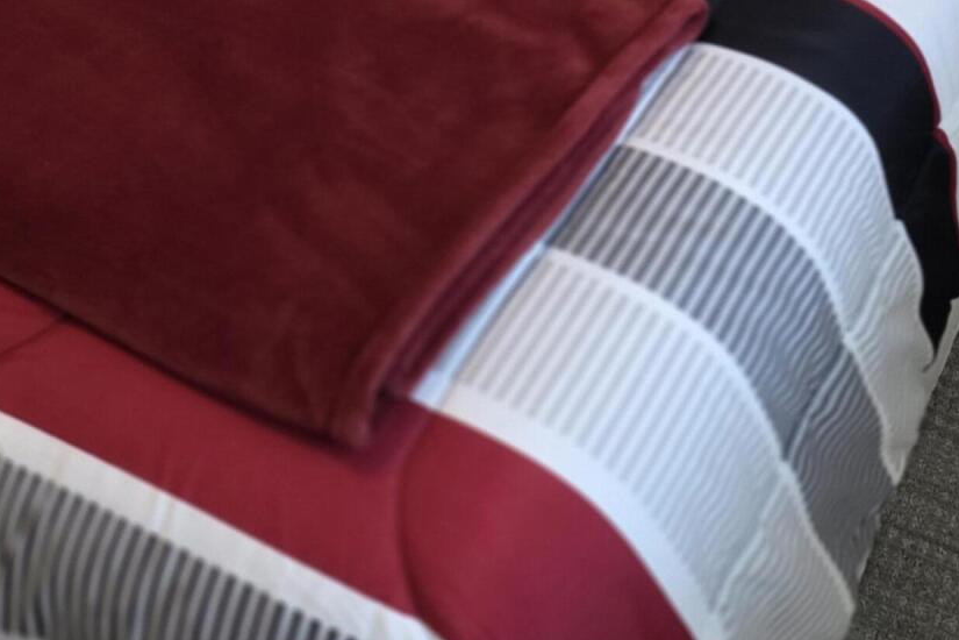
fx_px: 1545
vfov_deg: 19.7
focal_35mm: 58
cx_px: 773
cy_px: -364
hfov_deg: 33.4
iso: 400
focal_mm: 6.3
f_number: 1.7
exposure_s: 1/120
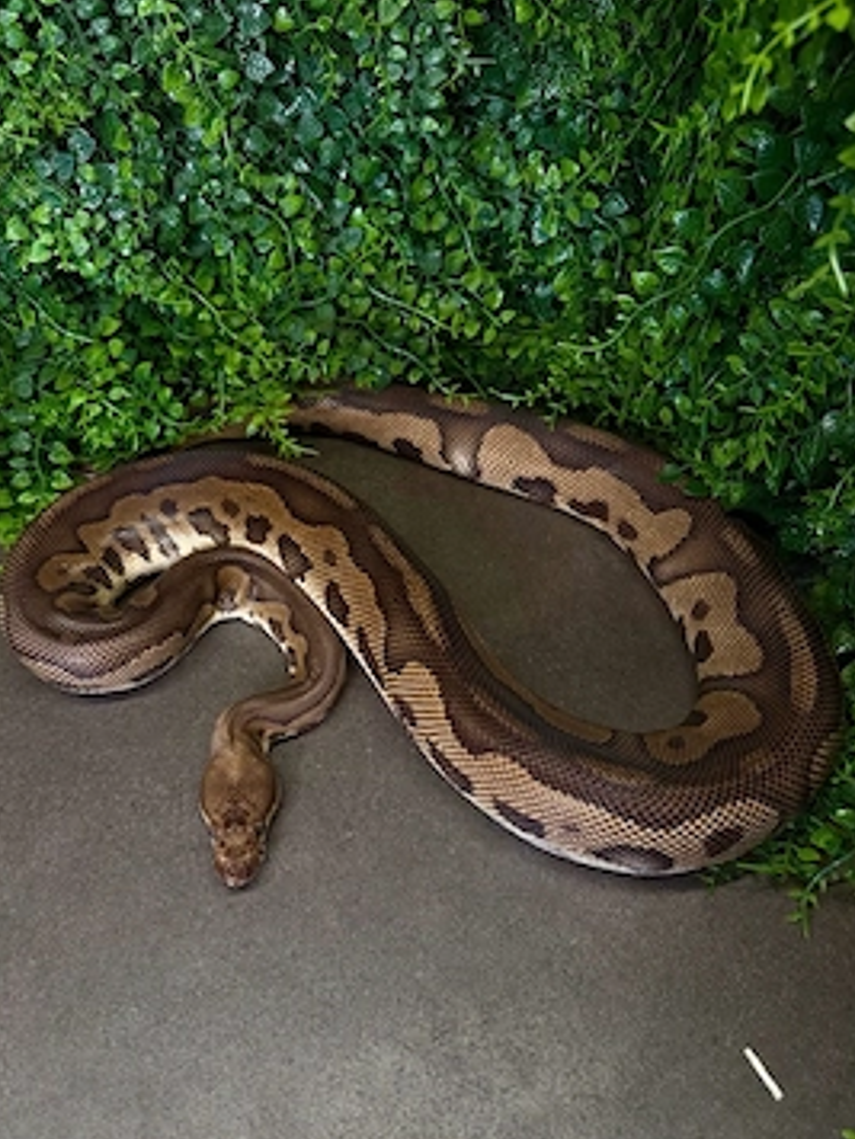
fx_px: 889
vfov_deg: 65.2
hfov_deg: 51.3
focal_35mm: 27
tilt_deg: -49.7
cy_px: 611
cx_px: 387
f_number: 1.78
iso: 64
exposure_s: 1/119
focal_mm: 6.76
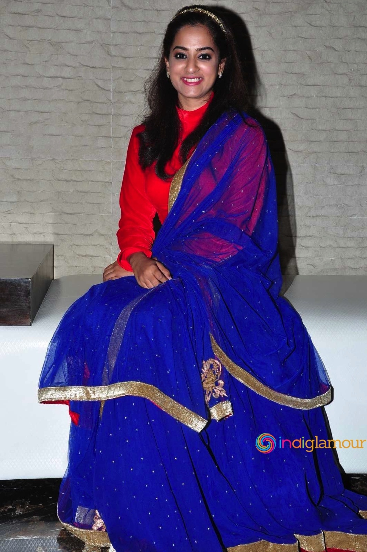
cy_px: 276
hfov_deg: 26.4
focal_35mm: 51
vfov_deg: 38.9
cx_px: 184
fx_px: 782
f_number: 13
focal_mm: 34
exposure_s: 1/125
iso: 400
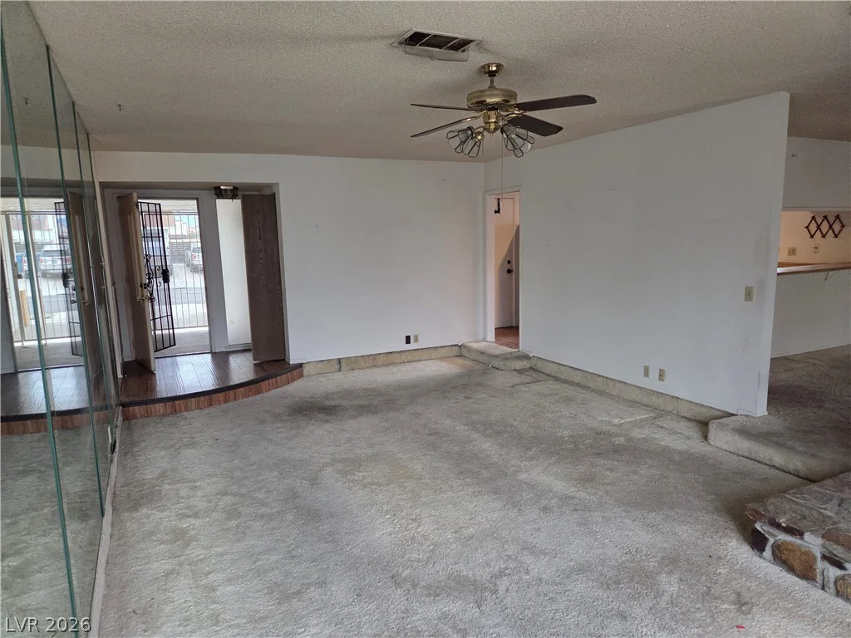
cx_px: 426
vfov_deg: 58.9
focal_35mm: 23
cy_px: 319
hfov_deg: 73.9
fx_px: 565
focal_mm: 5.4
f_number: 1.8
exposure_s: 1/120
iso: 320
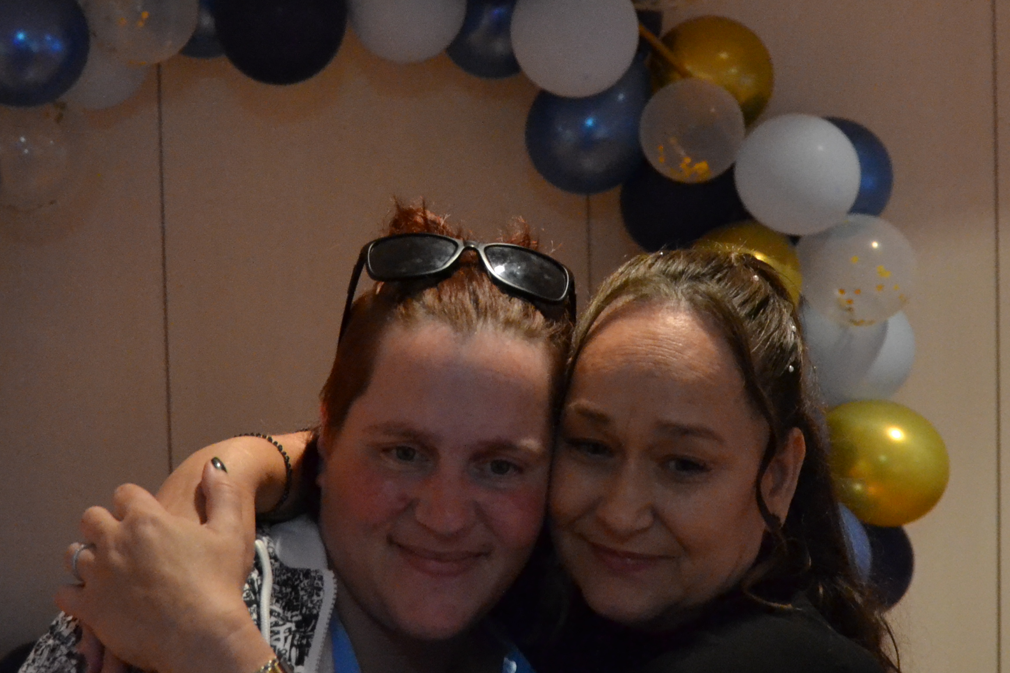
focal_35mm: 60
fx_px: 1683
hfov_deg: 33.4
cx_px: 484
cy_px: 163
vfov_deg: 22.4
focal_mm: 20
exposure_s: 1/60
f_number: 3.5
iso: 2800
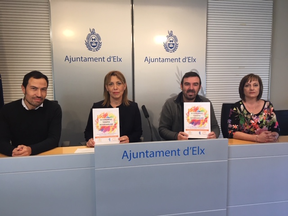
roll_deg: -0.4
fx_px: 241
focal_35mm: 29
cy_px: 108
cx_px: 144
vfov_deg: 48.2
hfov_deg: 61.7
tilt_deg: -4.9
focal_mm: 4.15
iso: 40
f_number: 2.2
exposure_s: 1/33
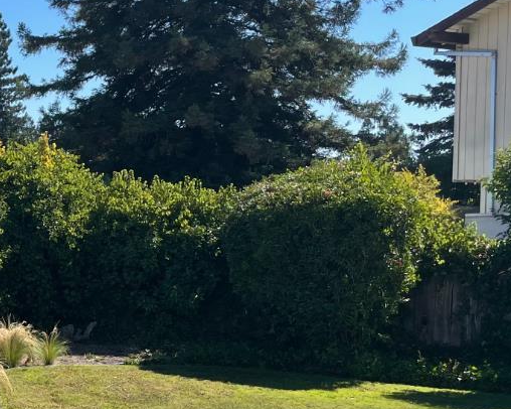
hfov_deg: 22.7
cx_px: -147
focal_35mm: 75
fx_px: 1134
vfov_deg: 20.4
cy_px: 270
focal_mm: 4.2
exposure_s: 1/2618
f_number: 1.6
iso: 32
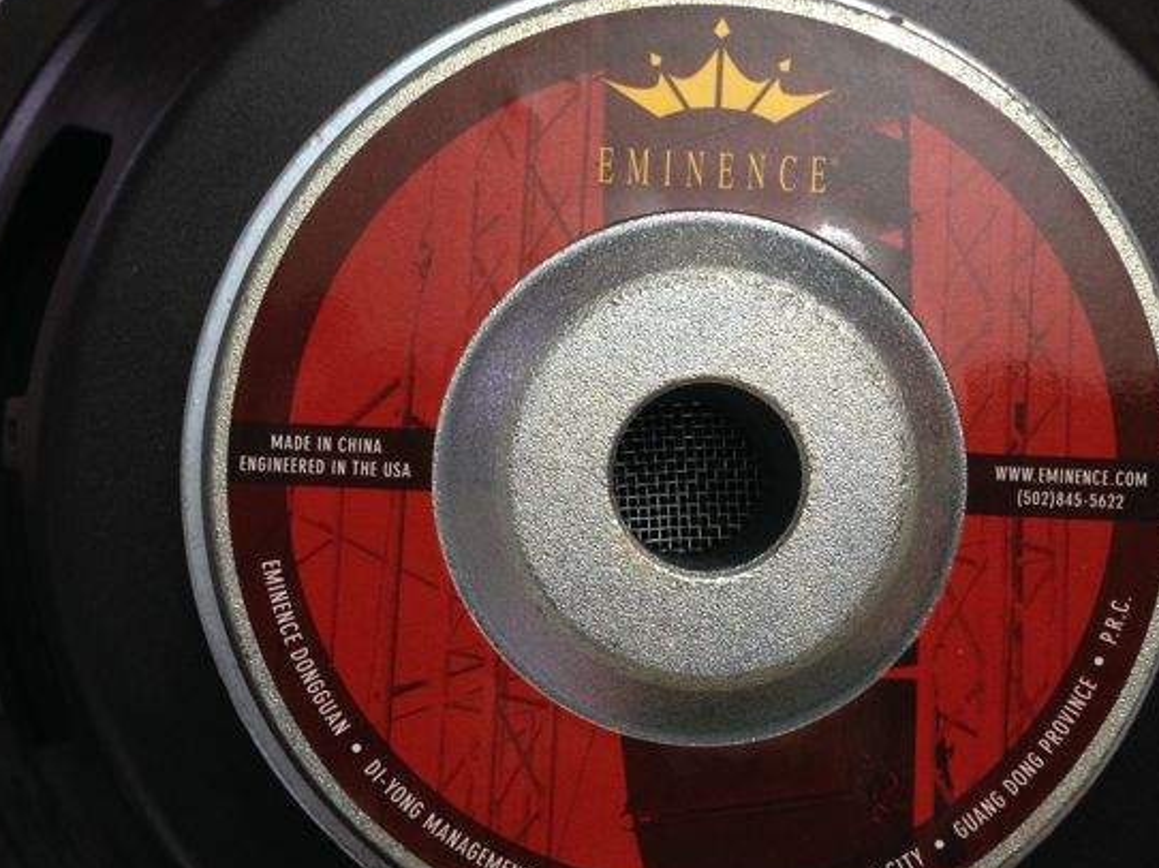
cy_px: 481
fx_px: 1305
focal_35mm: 39
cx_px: 592
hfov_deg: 47.9
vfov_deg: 36.8
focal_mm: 4.12
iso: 100
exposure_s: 1/20
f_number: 2.4
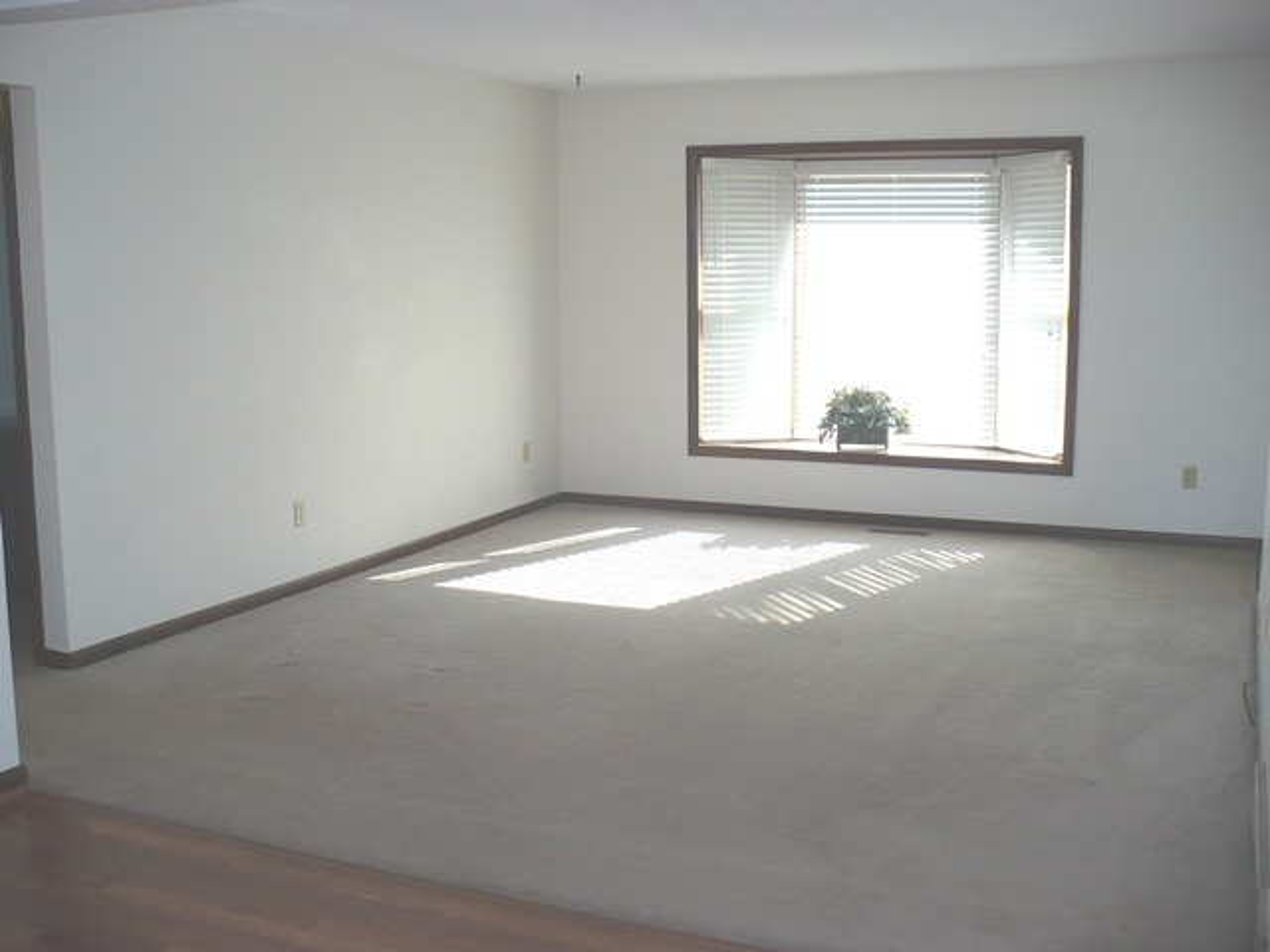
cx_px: 635
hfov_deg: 50.1
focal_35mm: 37
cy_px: 476
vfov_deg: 38.7
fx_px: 1357
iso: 100
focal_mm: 6.1
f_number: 2.8
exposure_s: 1/60
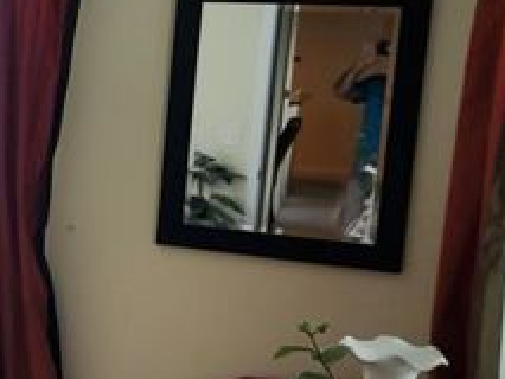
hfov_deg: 22.9
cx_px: -151
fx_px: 1109
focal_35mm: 76
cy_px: 180
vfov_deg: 19.4
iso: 160
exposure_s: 1/180
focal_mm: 5.4
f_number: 1.8
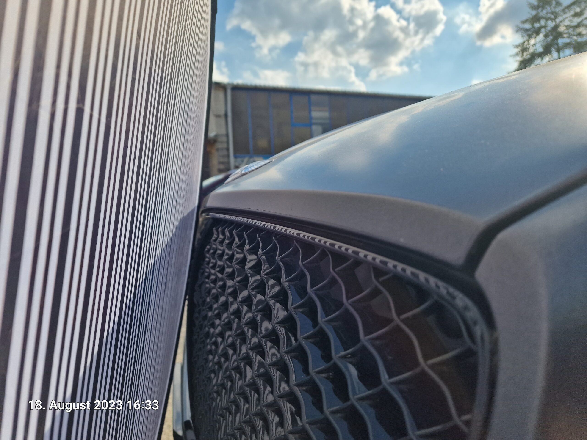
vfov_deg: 58.9
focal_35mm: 23
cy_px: 220
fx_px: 390
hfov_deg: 73.9
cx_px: 294
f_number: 1.8
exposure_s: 1/1308
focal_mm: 6.4
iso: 50
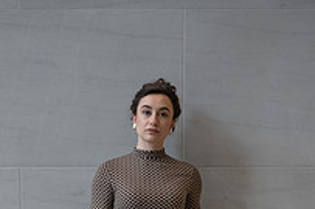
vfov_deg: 15.9
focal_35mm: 80
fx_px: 699
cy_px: 293
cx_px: 121
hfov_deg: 25.3
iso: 1600
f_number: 2.8
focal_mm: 28
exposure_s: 1/800
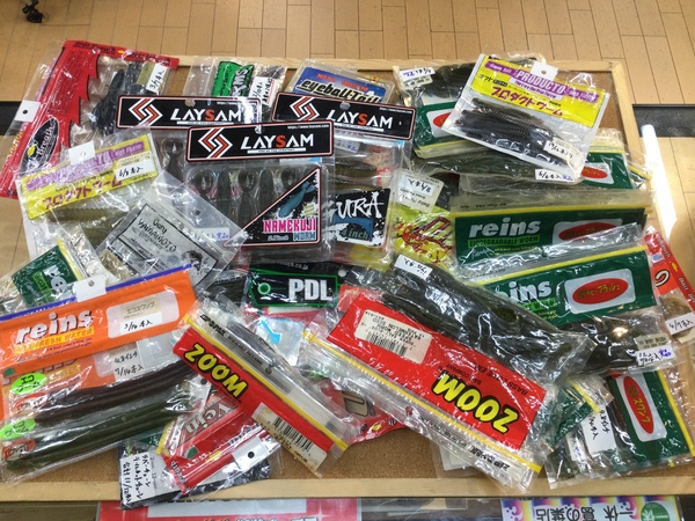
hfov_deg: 58.4
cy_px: 260
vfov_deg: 45.4
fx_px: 622
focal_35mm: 31
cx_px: 348
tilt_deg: -67.2
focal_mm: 3.3
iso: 32
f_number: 2.4
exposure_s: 1/40
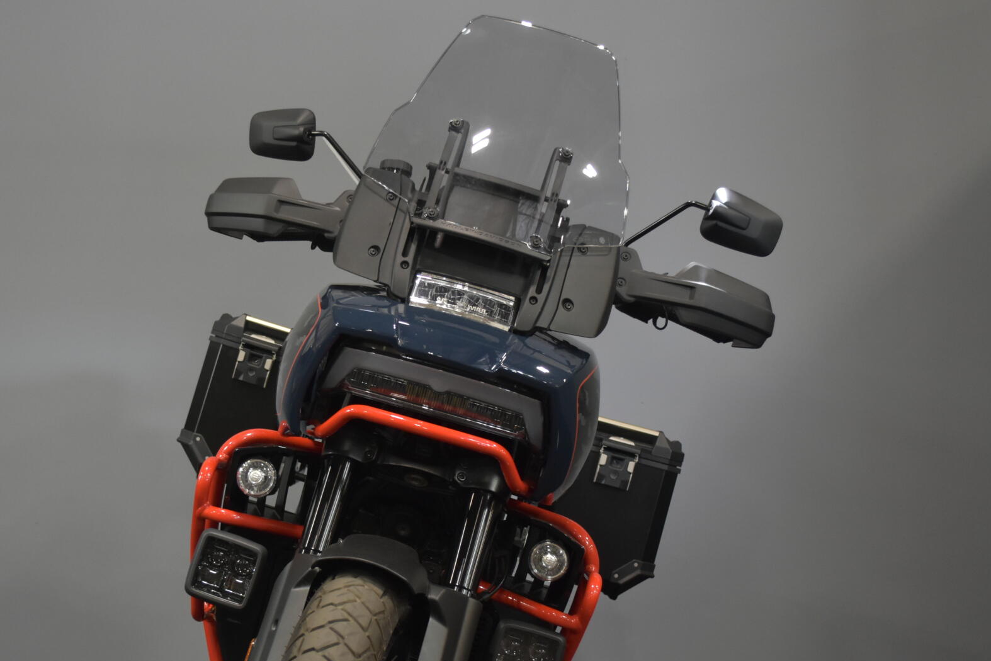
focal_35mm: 61
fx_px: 1679
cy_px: 375
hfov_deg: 32.7
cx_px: 378
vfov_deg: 22.3
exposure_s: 1/30
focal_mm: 32
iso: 1100
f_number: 4.8
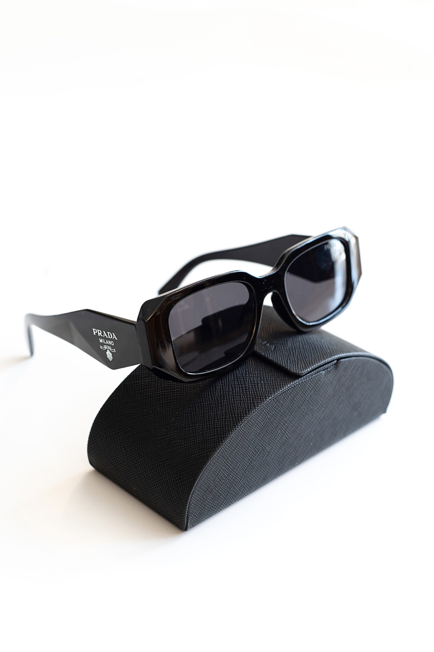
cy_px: 326
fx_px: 905
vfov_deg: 39.6
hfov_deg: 27.0
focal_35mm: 50
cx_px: 217
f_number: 5.6
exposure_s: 1/40
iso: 400
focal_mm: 50
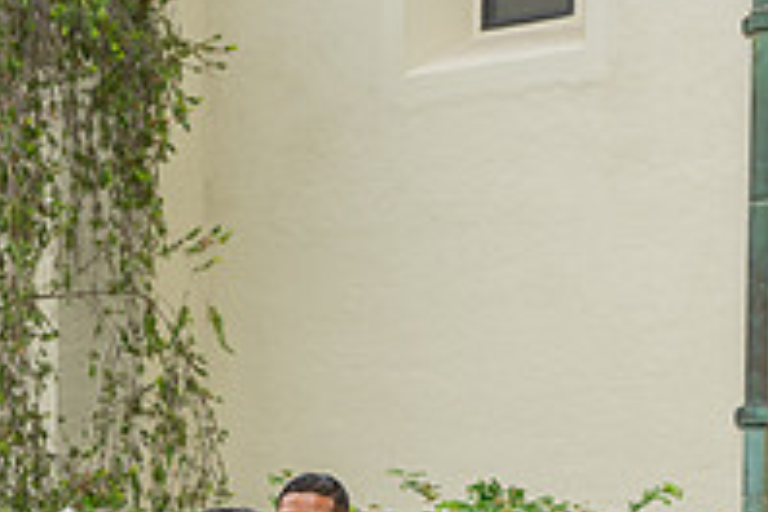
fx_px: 2133
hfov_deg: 20.3
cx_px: 237
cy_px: 752
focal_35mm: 100
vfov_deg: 13.0
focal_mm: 44
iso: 250
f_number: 5
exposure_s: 1/250
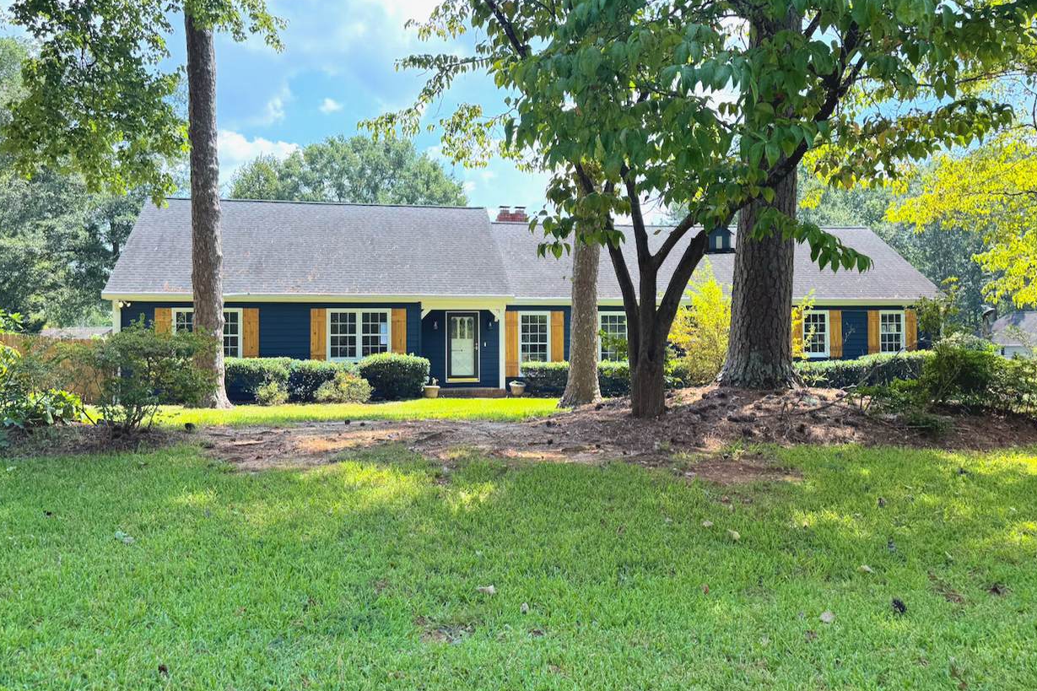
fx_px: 749
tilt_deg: +1.5
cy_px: 346
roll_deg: +0.4
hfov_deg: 69.4
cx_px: 520
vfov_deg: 49.5
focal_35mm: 26
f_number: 1.78
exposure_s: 1/1653
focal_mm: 6.76
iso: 100
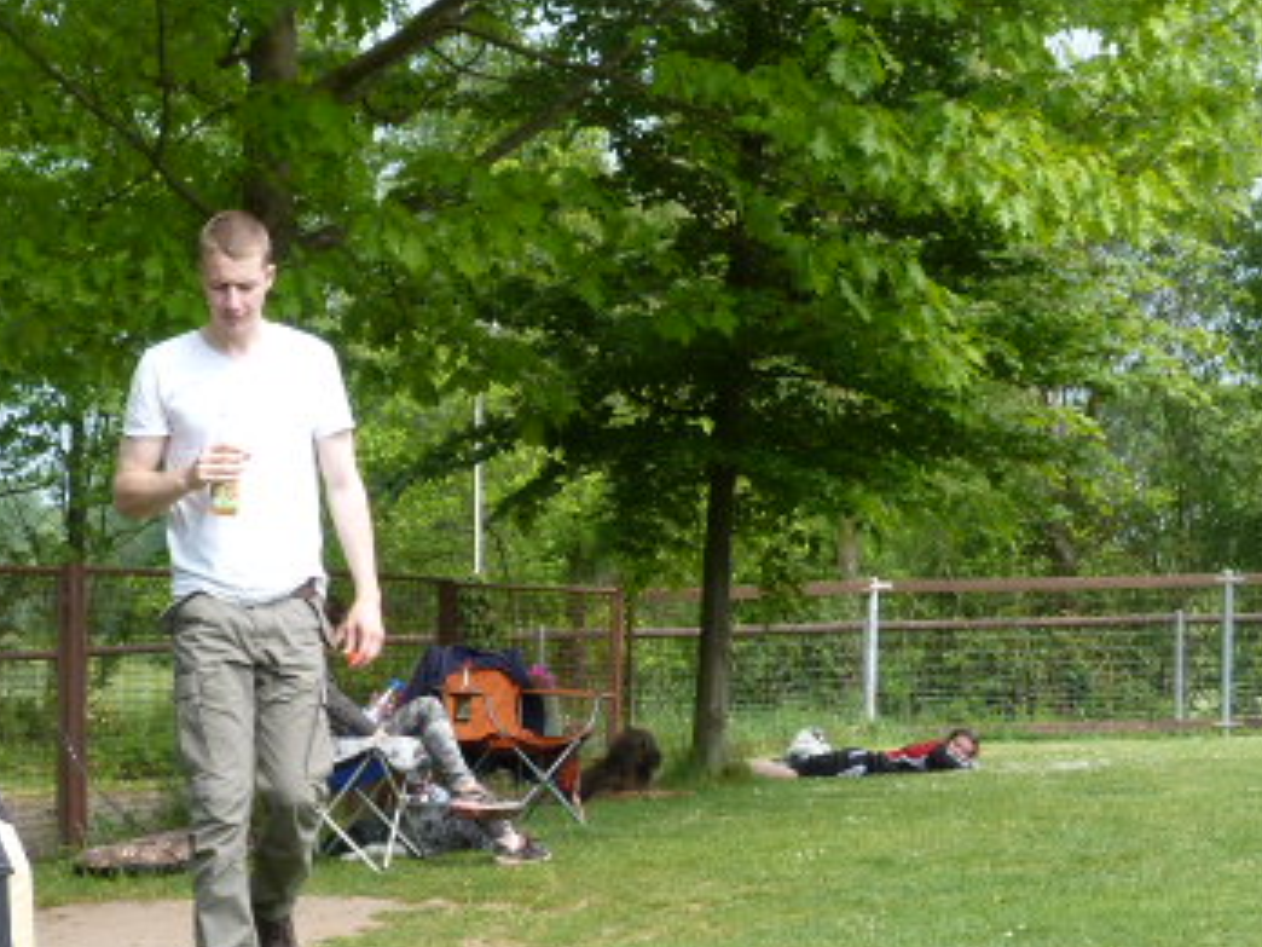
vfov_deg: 16.3
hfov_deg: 21.8
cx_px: 580
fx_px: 3281
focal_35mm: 90
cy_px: 762
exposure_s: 1/250
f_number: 4
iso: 125
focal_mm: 8.7
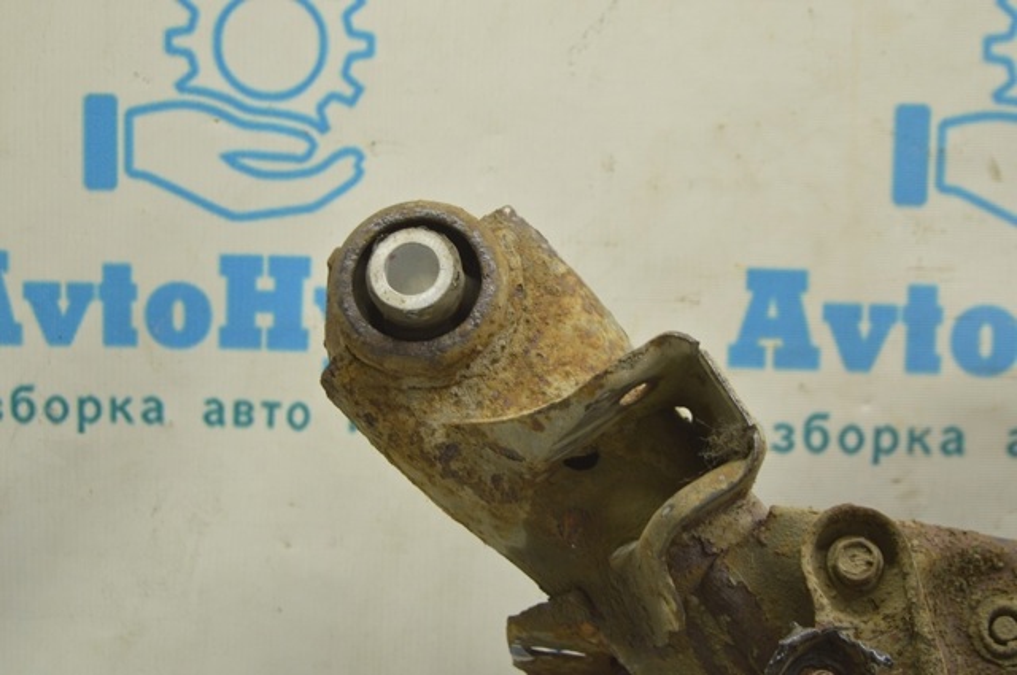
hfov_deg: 29.3
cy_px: 338
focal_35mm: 69
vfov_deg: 19.7
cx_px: 508
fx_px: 1947
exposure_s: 1/20
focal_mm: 46
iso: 400
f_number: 5.6
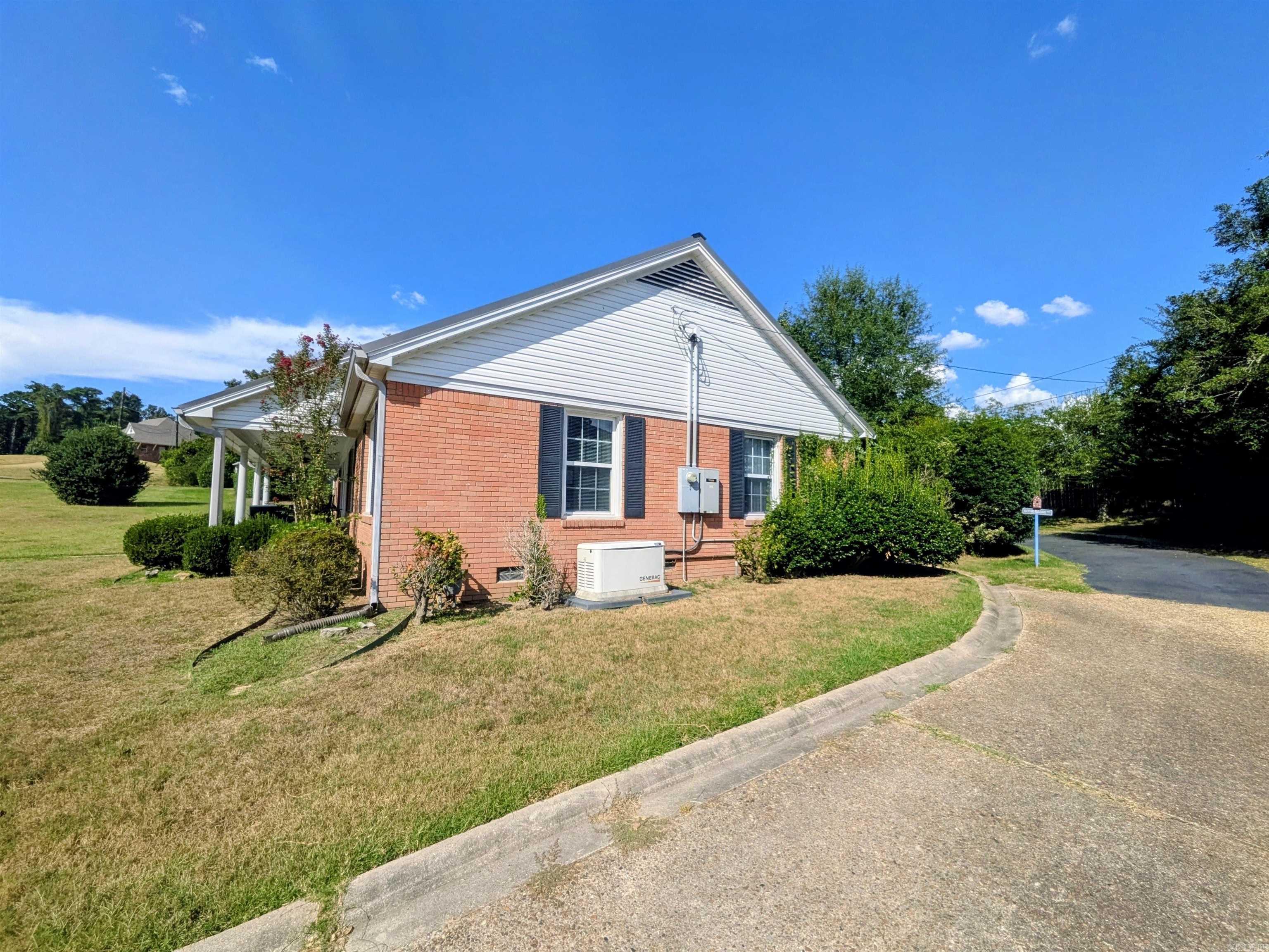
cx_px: 634
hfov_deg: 102.1
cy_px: 476
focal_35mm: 14
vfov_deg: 85.7
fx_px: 513
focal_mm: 1.85
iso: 54
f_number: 2.2
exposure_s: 1/2469
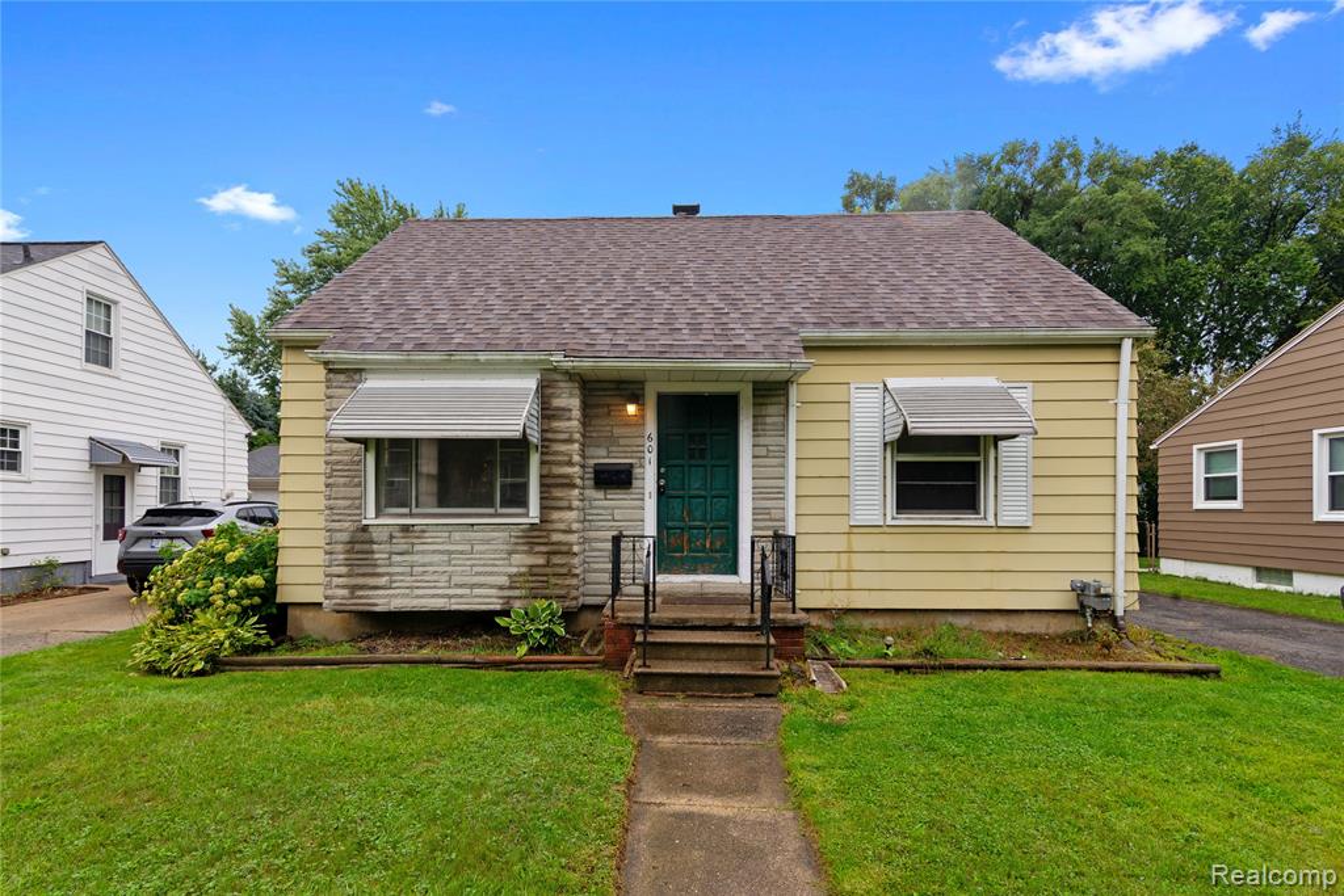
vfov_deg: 70.5
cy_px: 448
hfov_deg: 93.3
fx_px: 635
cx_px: 672
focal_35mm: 17
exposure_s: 1/160
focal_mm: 17
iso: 320
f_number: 9
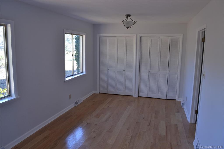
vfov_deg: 47.9
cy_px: 74
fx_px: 168
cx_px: 112
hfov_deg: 67.4
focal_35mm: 27
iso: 400
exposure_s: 1/60
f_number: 5.6
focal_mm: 18
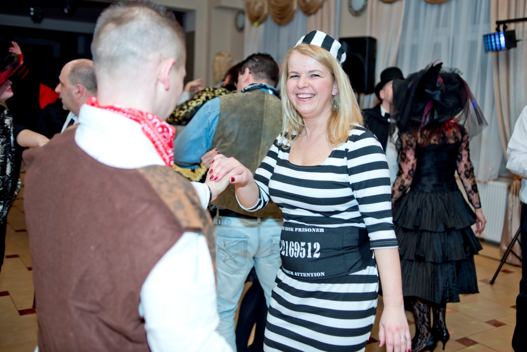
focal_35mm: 35
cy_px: 176
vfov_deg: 37.9
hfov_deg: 54.4
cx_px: 264
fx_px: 512
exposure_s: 1/320
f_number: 2.8
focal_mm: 35
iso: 320
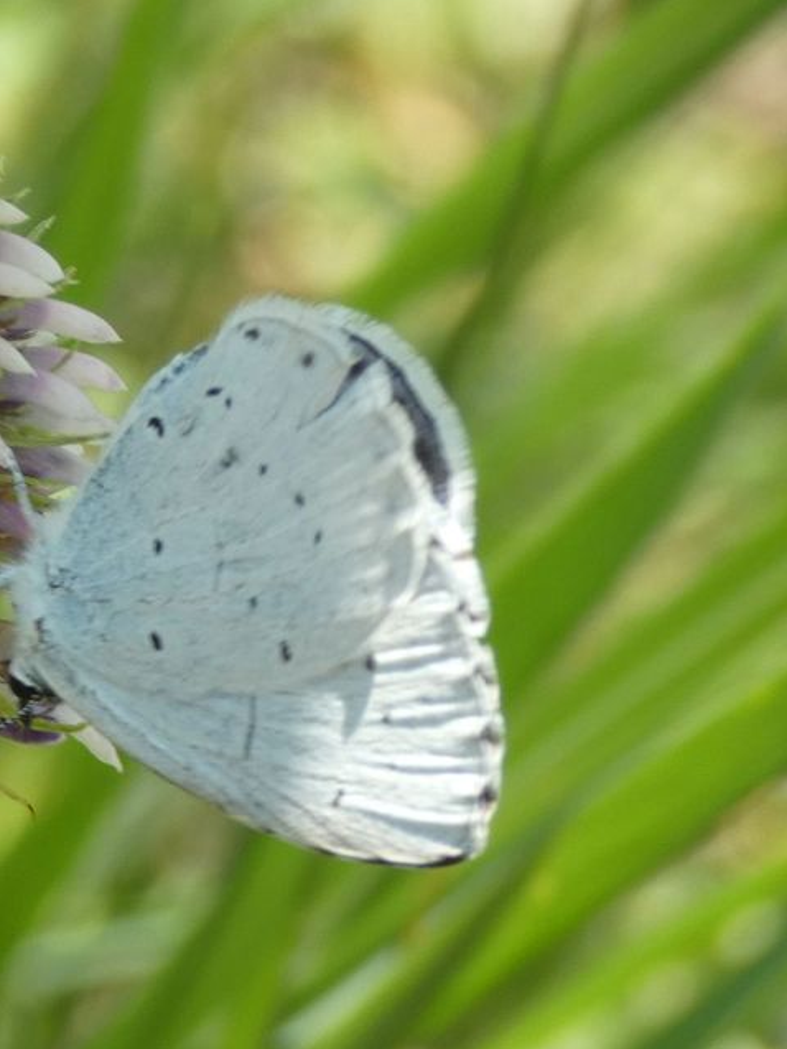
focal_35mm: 154
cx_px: 95
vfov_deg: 12.8
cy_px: 525
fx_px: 4667
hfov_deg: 9.6
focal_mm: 20.5
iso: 100
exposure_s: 1/80
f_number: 5
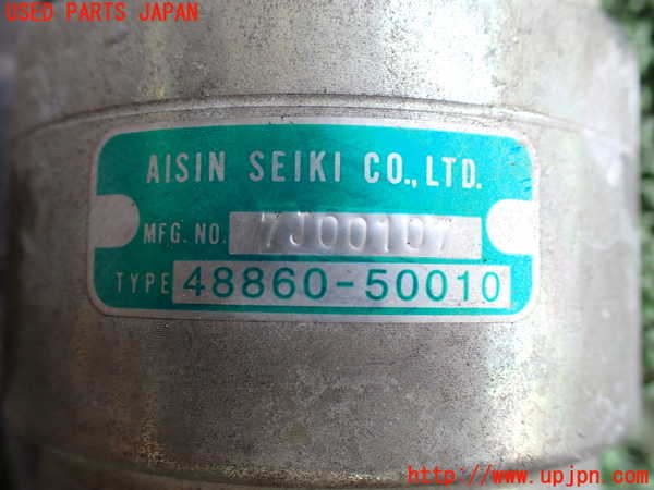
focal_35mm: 30
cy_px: 245
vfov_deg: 46.8
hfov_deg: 60.0
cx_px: 327
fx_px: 567
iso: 125
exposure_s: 1/125
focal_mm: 5.4
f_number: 2.3
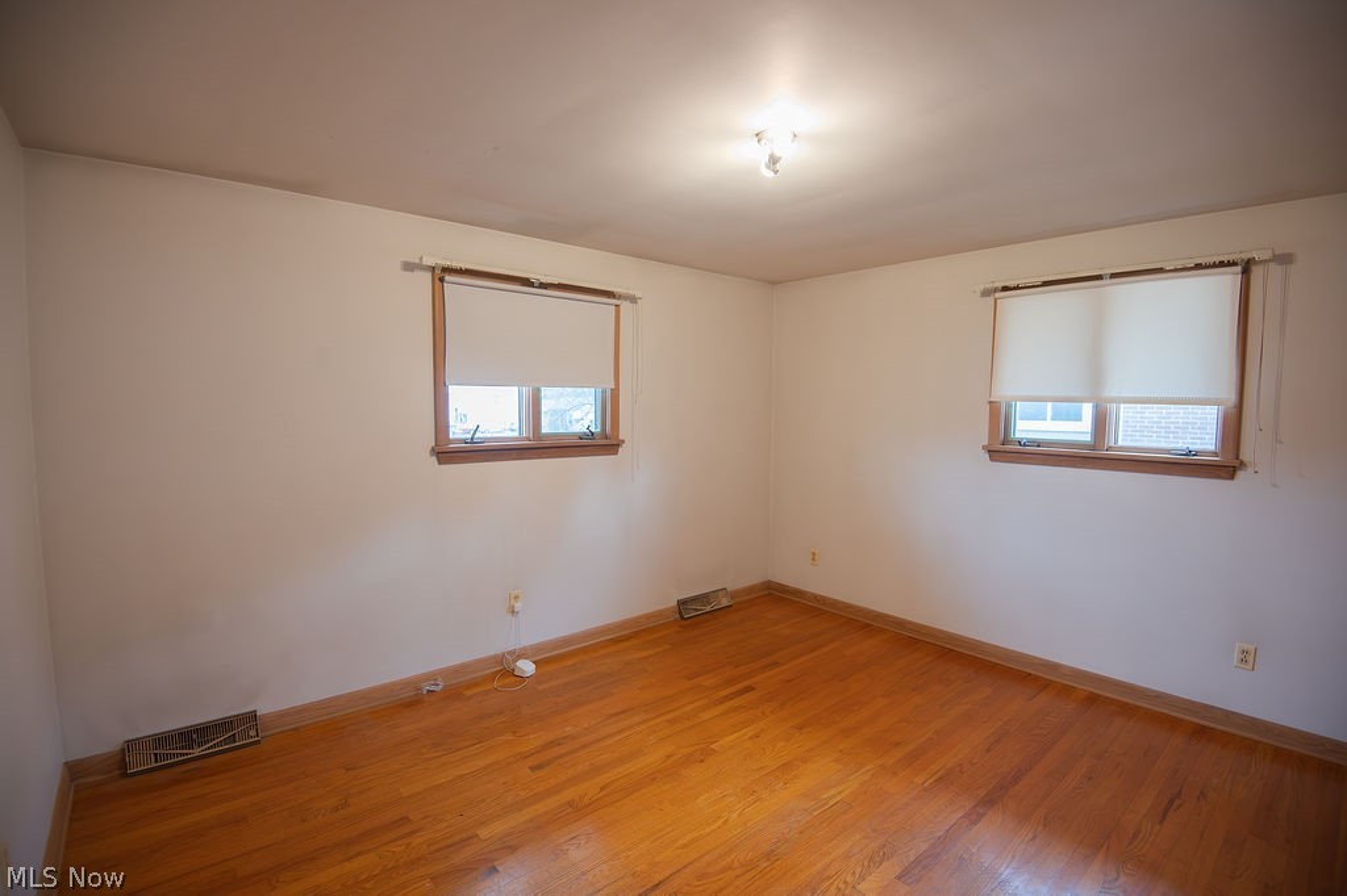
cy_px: 448
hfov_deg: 96.8
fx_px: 598
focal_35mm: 16
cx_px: 674
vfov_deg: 73.7
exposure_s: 1/125
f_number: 4
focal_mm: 16
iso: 1000
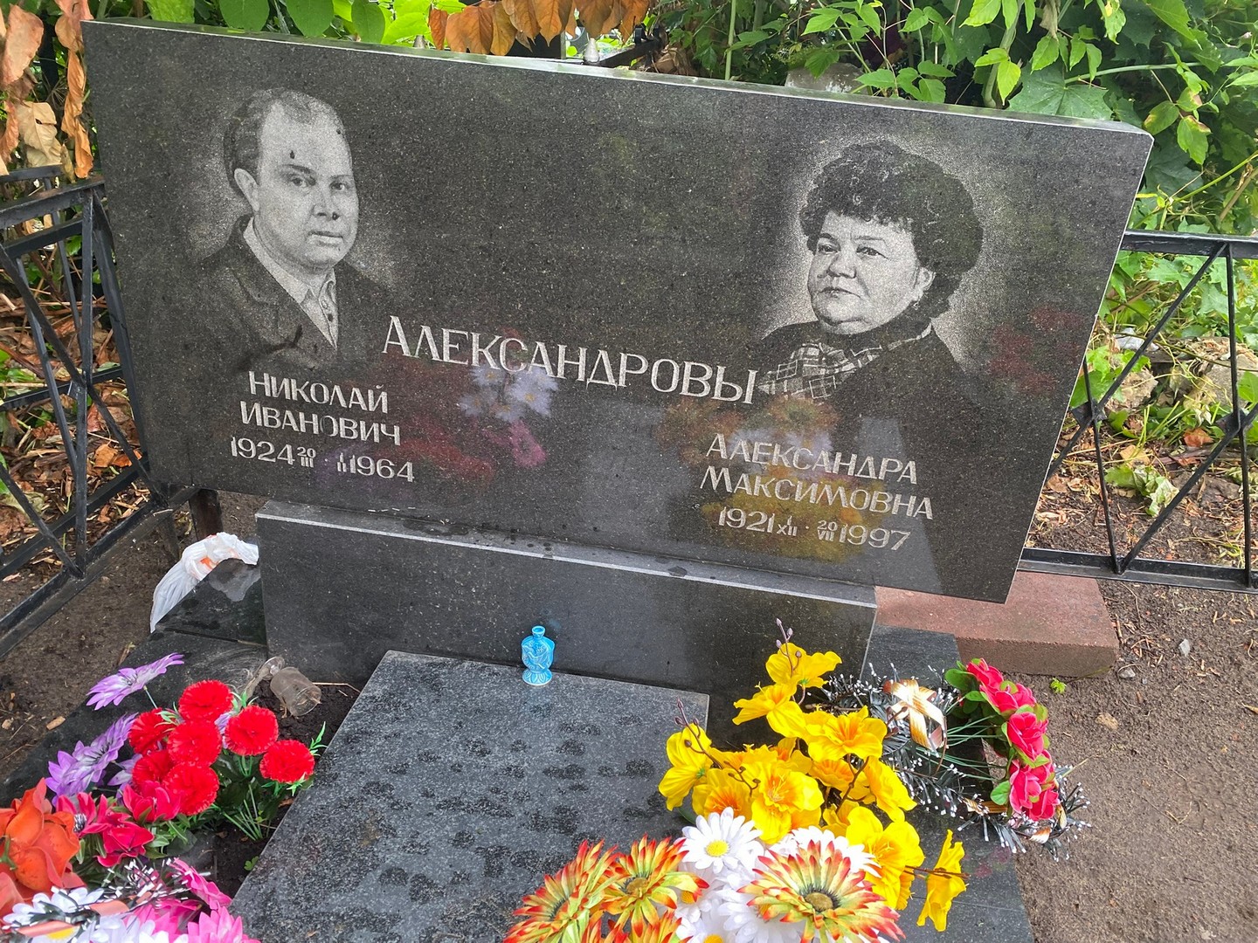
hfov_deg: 67.3
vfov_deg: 53.1
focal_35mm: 26
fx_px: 945
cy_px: 472
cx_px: 629
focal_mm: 4.25
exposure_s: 1/121
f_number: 1.8
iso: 125
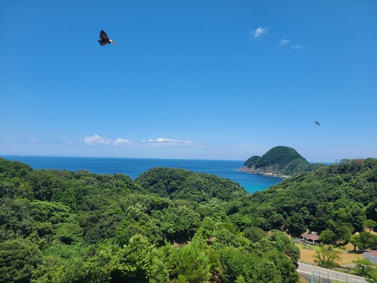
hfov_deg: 67.3
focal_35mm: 26
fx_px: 283
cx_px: 188
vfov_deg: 53.1
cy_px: 142
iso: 40
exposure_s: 1/2314
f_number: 1.8
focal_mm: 5.4
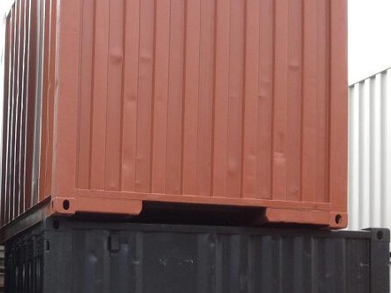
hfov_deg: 23.3
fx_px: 914
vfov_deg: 17.9
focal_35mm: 81
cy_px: 269
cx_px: 19
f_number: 2.4
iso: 50
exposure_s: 1/472
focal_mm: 4.28
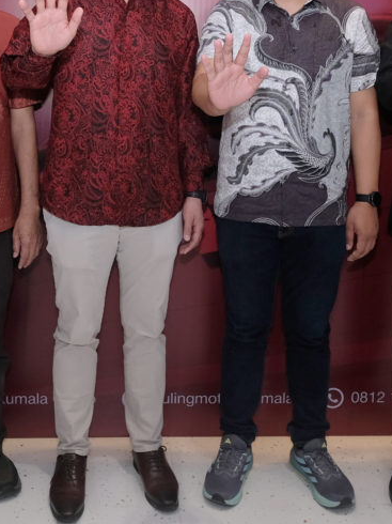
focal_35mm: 44
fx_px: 665
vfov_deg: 41.5
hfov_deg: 32.4
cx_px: 116
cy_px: 120
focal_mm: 9
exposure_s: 1/125
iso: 400
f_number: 2.8
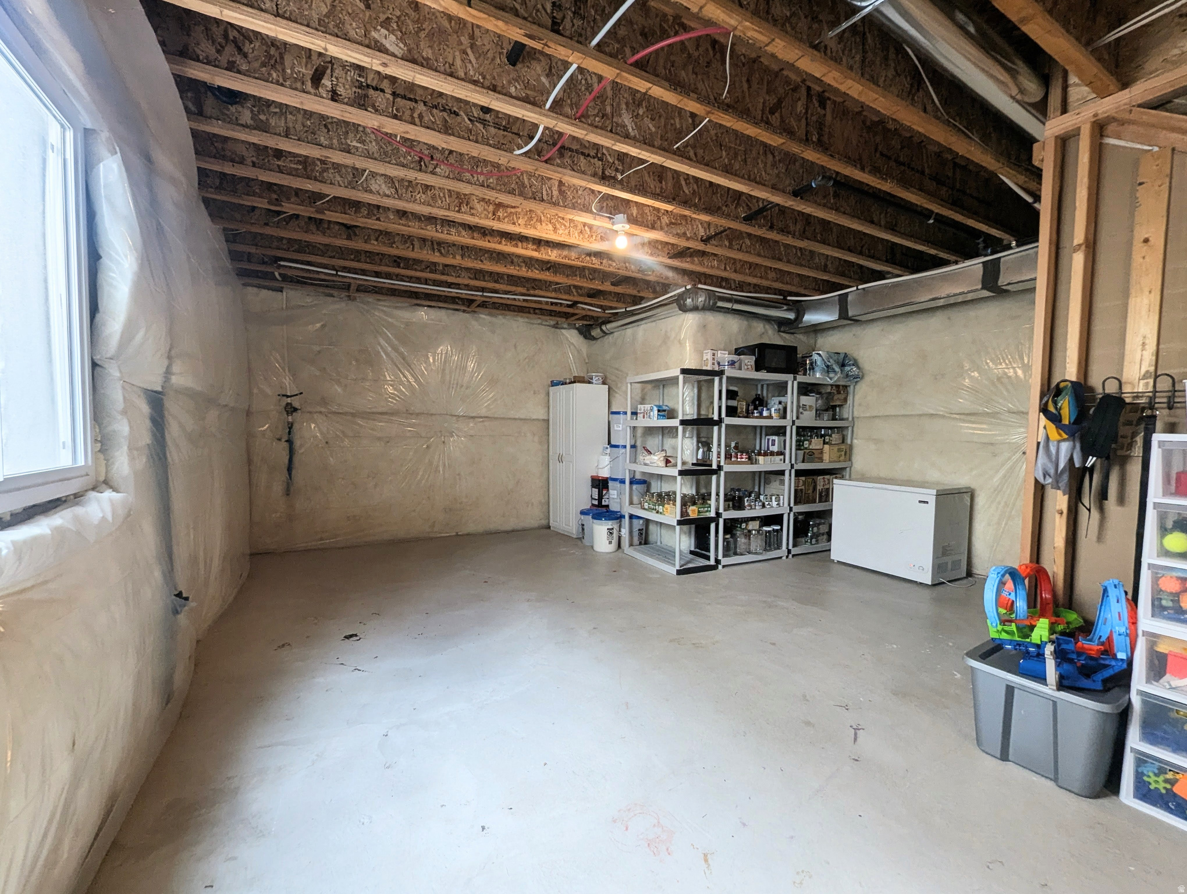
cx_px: 594
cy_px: 447
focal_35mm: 13
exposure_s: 1/60
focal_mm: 1.95
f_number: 2.2
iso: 52
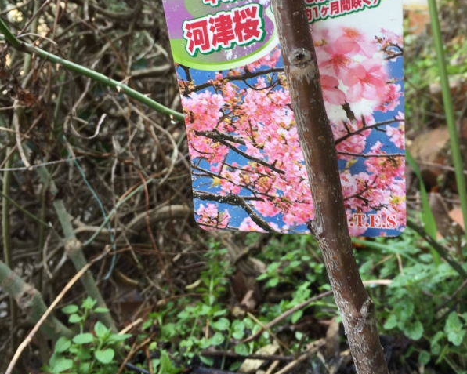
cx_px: 234
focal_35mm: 38
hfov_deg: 47.9
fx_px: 525
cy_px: 129
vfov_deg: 38.8
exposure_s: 1/60
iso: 32
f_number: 2.2
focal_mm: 4.15
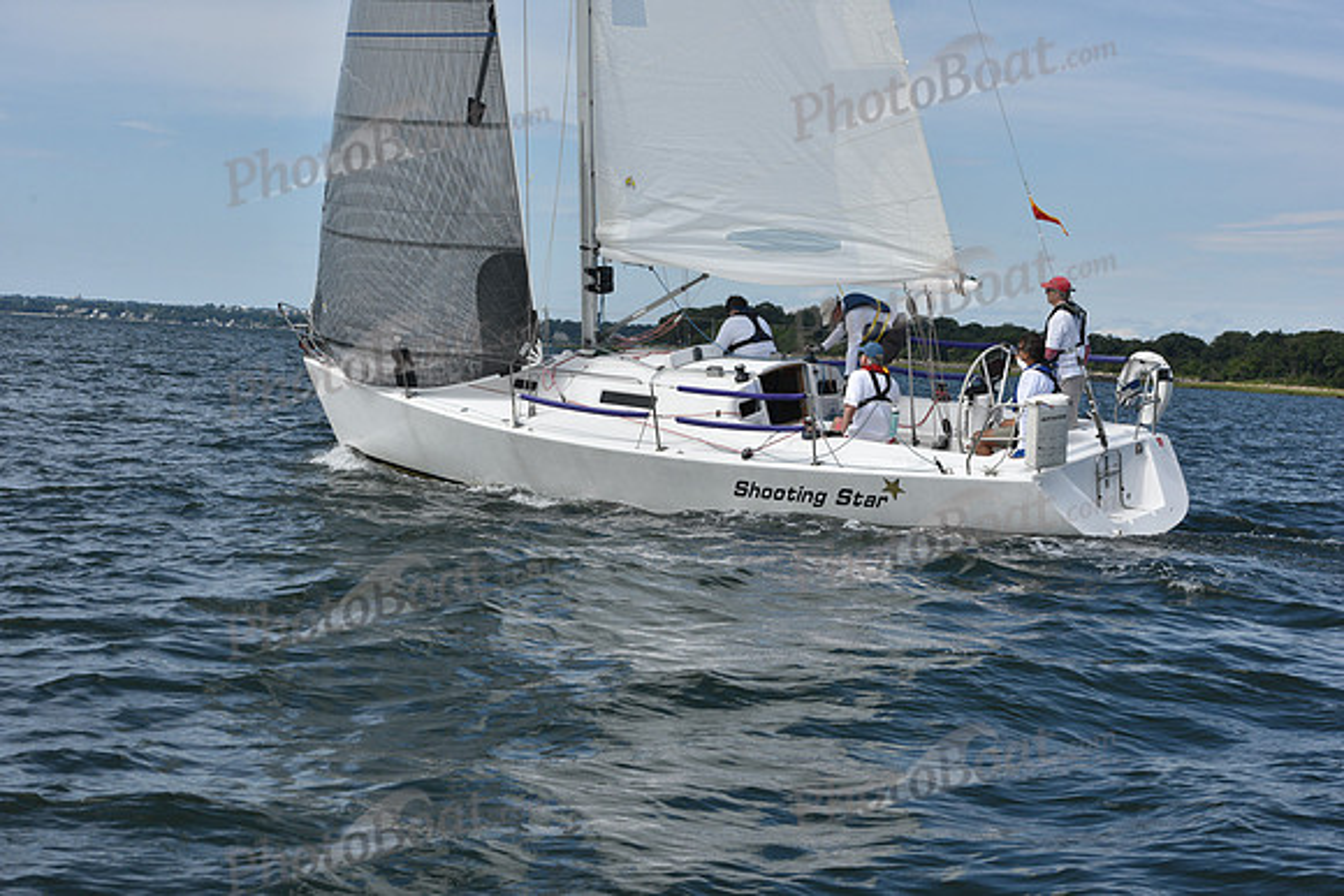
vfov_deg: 19.5
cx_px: 672
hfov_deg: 28.8
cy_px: 448
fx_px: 2614
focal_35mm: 70
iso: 320
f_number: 10
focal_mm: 70
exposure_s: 1/1000
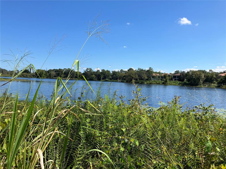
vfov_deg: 49.7
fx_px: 183
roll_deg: -2.3
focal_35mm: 28
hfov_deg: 63.4
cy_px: 84
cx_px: 113
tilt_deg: -0.8
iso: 32
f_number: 1.8
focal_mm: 3.99
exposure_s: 1/2114
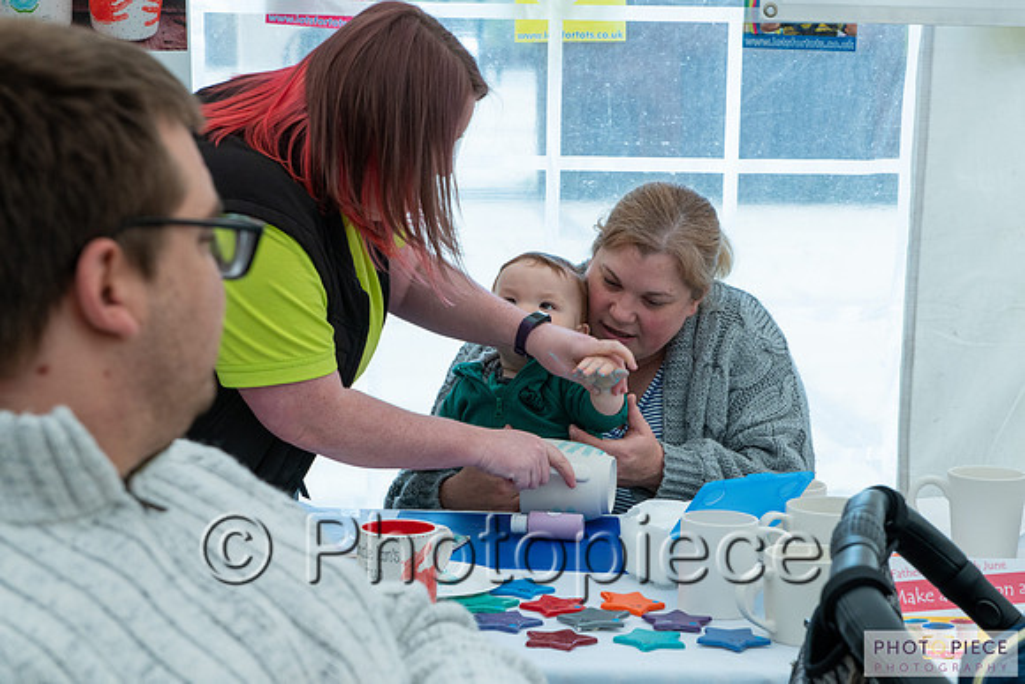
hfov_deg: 25.0
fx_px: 2308
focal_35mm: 81
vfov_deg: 16.9
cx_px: 559
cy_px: 347
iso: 500
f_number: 8
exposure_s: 1/320
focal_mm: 70
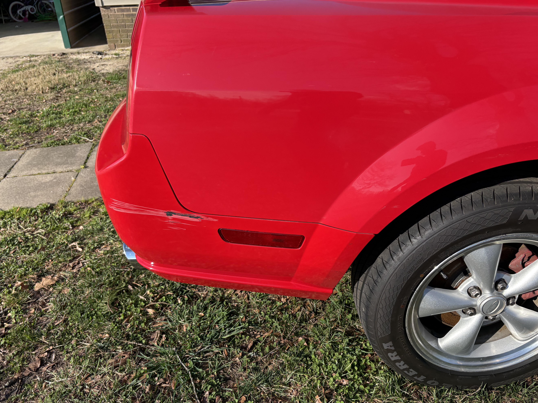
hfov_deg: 63.4
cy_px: 210
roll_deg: -0.2
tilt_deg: -26.3
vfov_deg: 49.7
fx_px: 435
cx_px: 268
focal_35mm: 28
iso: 50
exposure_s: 1/1217
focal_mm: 5.96
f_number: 1.6
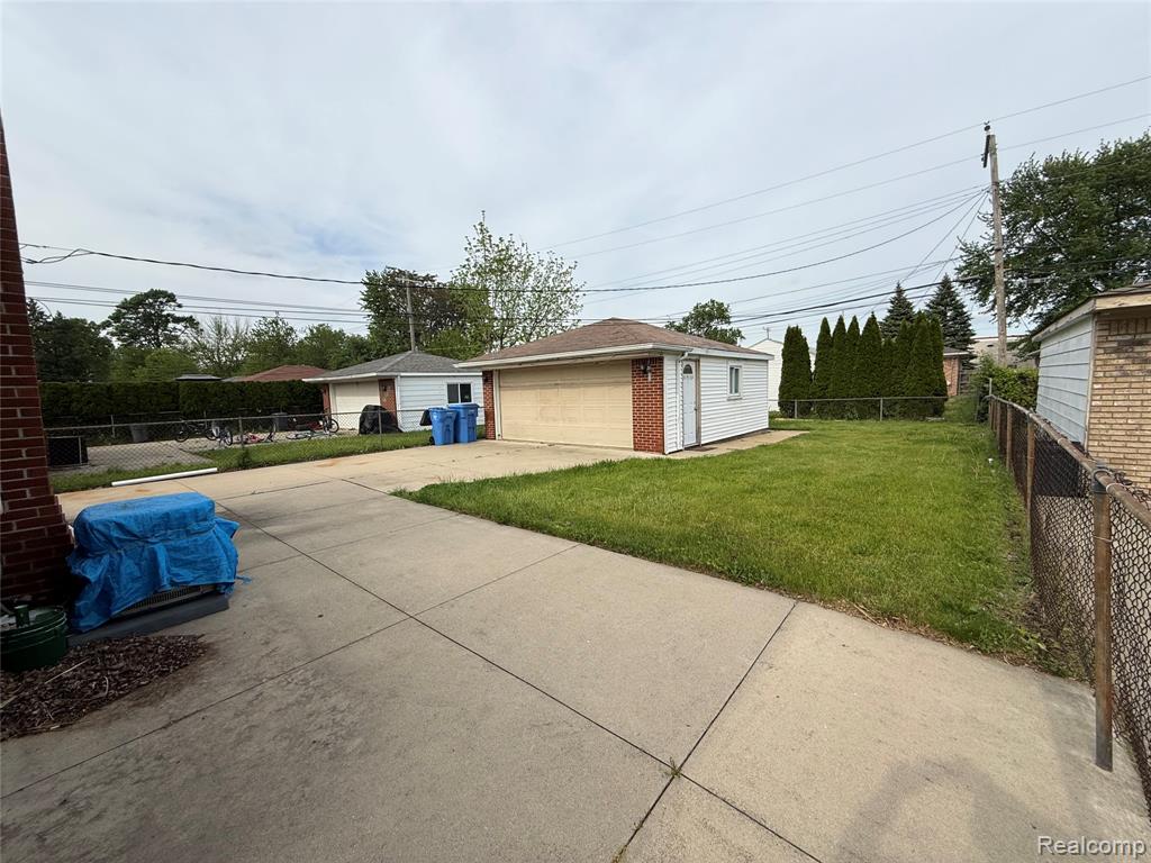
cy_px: 432
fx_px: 466
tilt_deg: -5.1
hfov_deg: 102.1
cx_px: 576
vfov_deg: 85.7
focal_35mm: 14
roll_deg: +1.8
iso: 50
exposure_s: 1/1656
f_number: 2.2
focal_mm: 2.22
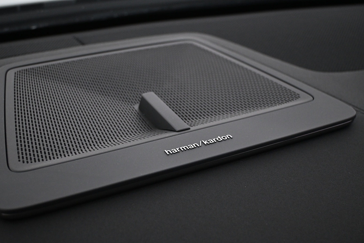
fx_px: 498
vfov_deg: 27.4
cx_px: 175
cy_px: 121
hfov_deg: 40.1
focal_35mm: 49
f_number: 5
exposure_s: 1/40
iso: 1600
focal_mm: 31.5
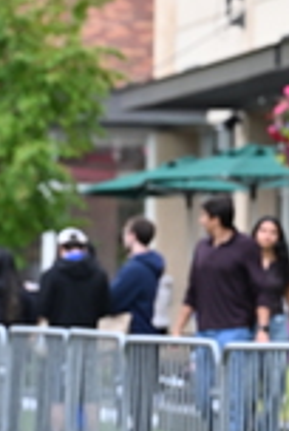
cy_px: 250
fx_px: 3548
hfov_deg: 4.6
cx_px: -67
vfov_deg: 6.9
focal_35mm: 296
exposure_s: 1/1600
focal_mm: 82
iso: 1000
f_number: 2.8
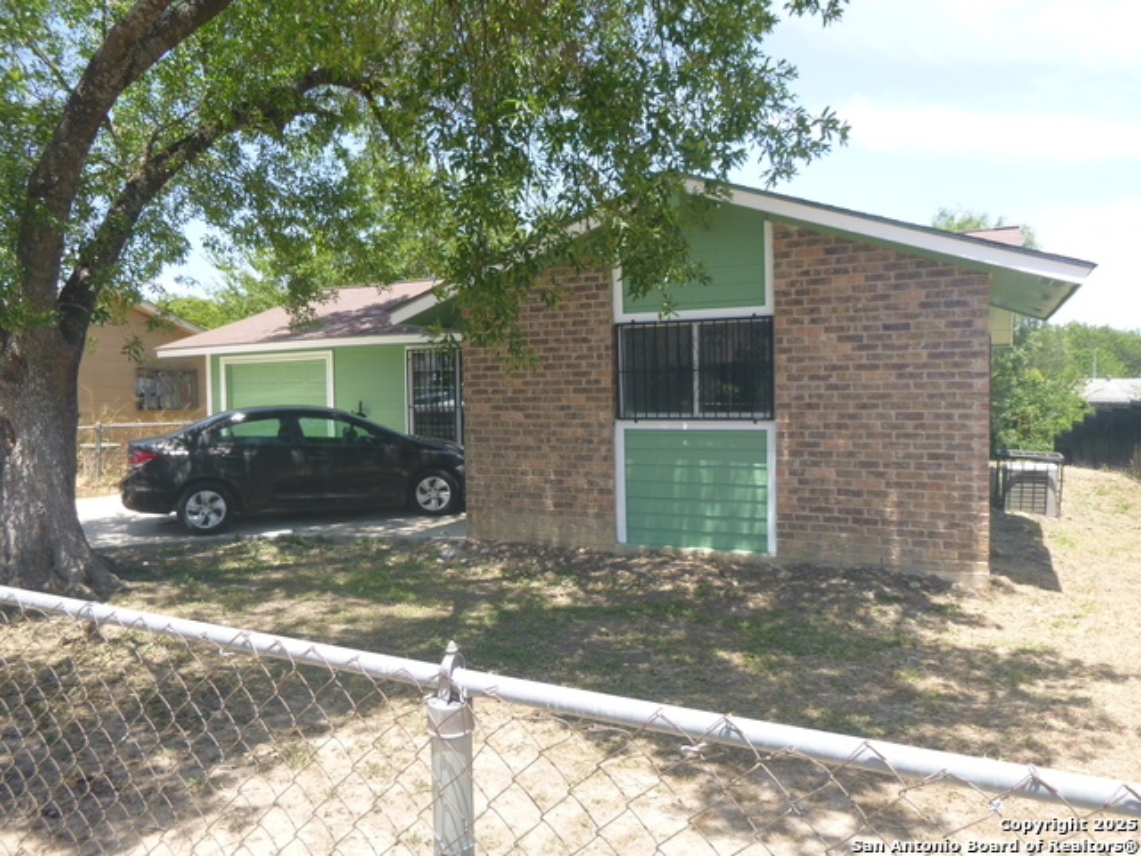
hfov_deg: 69.4
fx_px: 824
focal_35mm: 25
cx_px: 570
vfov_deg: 54.9
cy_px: 428
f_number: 3.9
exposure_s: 1/160
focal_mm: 4.5
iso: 100
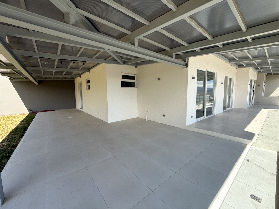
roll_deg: +1.0
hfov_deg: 102.1
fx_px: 113
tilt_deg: -5.4
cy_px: 104
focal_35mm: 14
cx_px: 140
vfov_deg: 85.7
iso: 50
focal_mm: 2.22
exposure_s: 1/888
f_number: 2.2
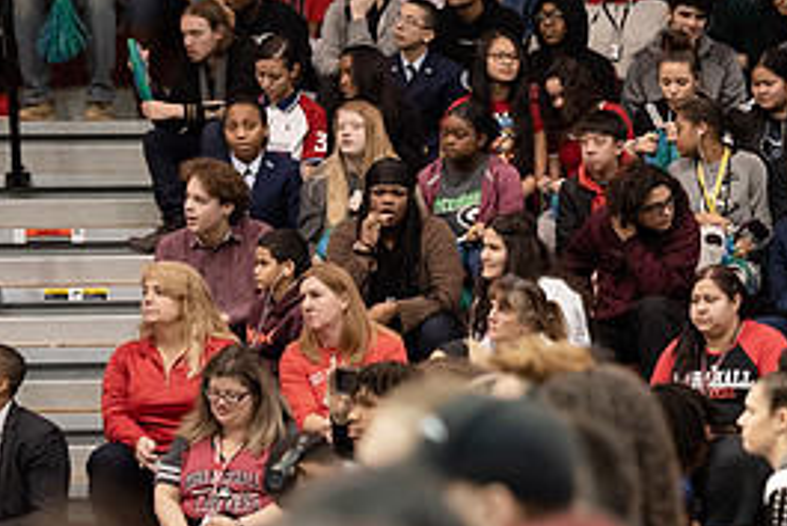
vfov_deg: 5.7
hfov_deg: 8.5
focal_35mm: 241
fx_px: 5271
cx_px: 835
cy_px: 352
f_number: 3.2
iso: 3200
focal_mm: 110
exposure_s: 1/200
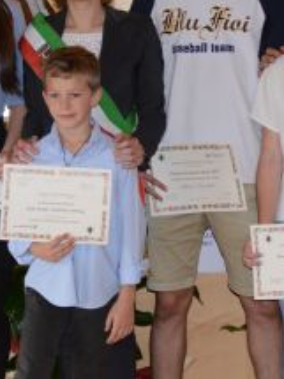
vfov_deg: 19.0
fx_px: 1128
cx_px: 116
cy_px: 99
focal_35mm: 103
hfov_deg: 14.3
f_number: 4.5
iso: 800
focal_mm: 48
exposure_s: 1/60
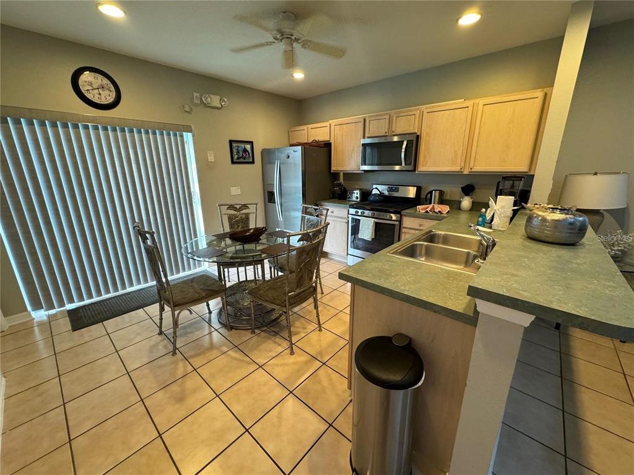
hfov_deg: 102.1
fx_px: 256
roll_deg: +0.0
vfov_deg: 85.7
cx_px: 317
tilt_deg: -16.8
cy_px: 238
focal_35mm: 14
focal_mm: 2.22
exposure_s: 1/60
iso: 250
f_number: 2.2
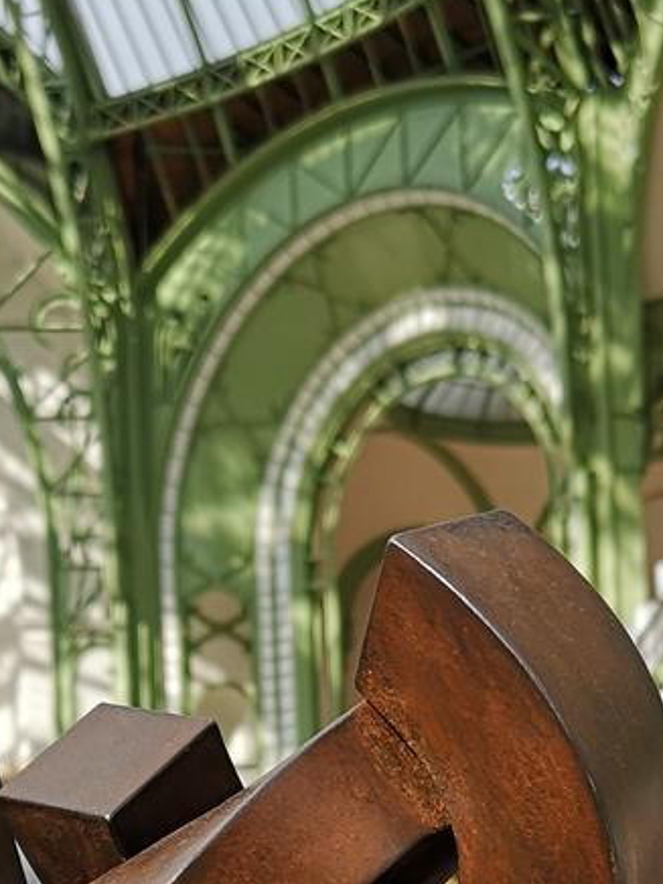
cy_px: 1059
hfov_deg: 16.4
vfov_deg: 20.4
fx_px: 2298
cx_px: 436
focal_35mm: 90
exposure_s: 1/459
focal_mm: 3.95
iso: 50
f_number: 1.8
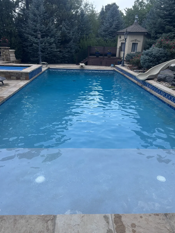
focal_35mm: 26
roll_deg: -1.6
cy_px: 116
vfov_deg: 67.3
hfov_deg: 53.1
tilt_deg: -21.2
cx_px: 88
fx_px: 175
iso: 50
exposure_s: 1/2045
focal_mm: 5.7
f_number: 1.5
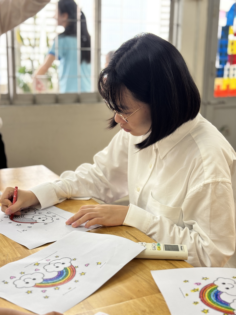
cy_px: 158
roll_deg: -1.9
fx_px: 473
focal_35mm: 52
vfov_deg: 36.8
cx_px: 118
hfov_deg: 28.0
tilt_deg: -13.9
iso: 50
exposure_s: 1/66
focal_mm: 5.96
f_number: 1.6
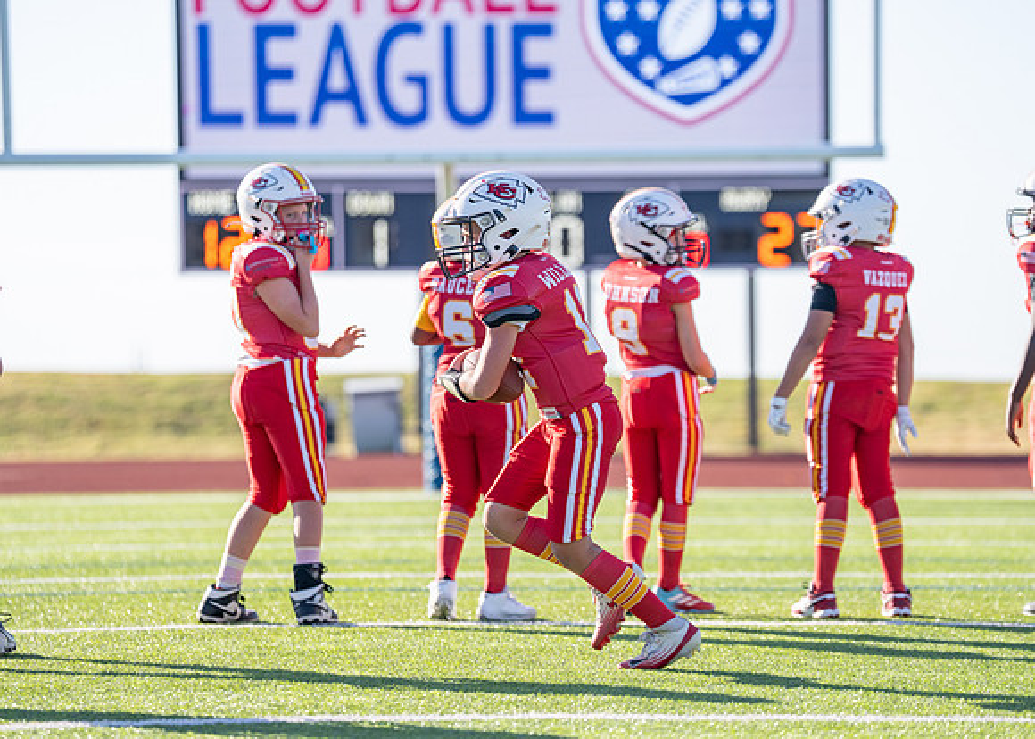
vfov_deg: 9.5
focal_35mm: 152
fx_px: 4465
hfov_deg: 13.2
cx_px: 554
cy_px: 368
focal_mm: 136
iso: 200
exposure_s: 1/2500
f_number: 2.8
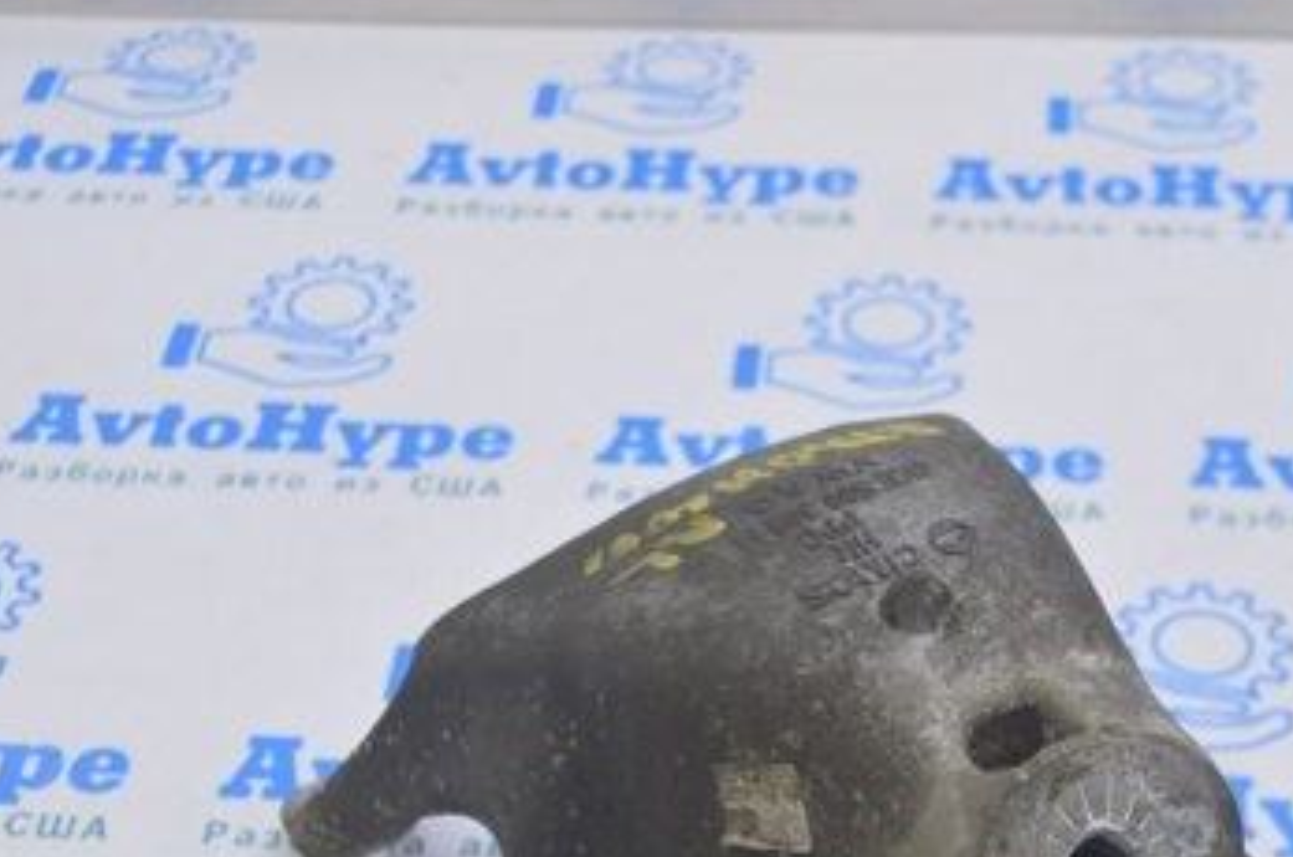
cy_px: 732
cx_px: 857
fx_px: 2976
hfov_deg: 24.4
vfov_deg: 16.2
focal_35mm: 83
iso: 400
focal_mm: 30
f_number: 5.6
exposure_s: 1/25
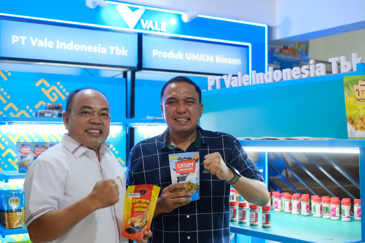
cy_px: 122
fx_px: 537
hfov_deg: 37.5
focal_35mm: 53
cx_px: 182
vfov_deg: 25.5
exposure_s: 1/200
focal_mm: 35
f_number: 2
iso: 1600
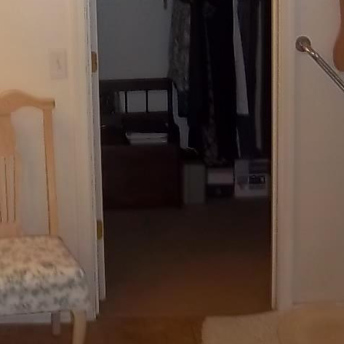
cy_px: 19
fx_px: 753
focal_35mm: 67
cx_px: 92
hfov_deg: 25.5
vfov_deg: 24.8
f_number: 3.5
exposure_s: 1/30
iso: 64
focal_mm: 5.05
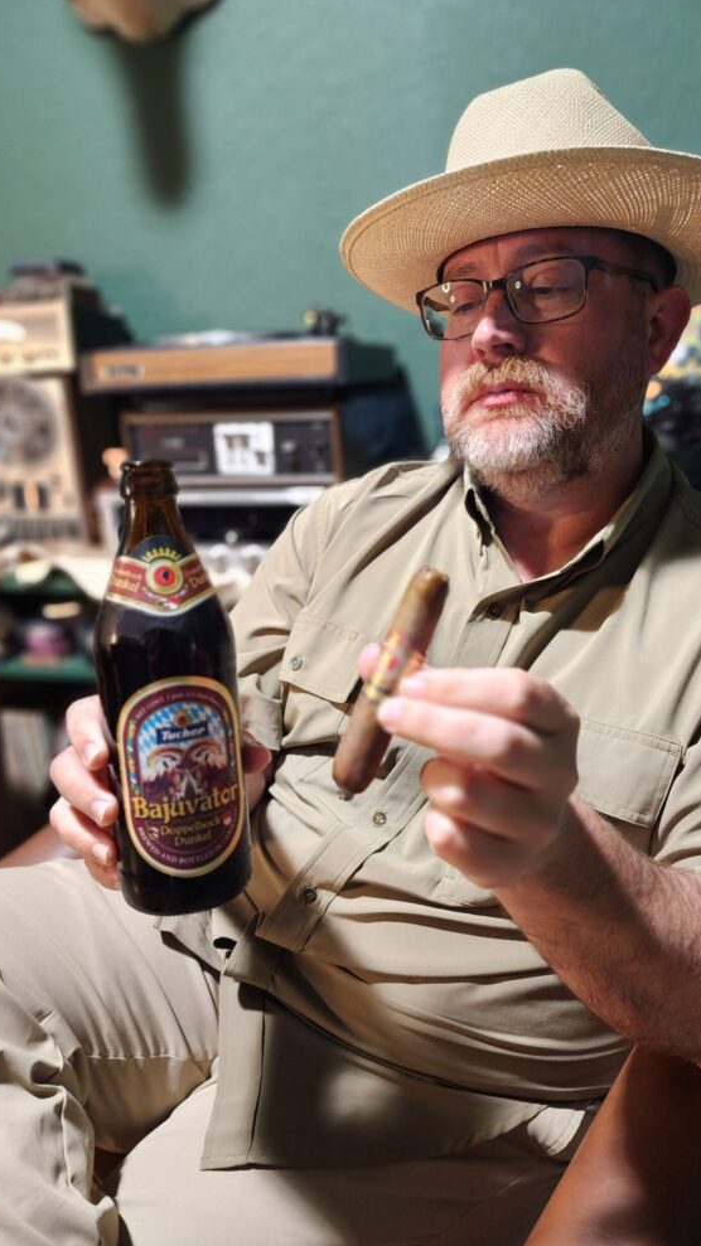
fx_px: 860
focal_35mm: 26
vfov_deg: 71.9
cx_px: 387
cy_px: 634
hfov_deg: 44.3
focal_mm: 6.4
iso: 400
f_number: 1.8
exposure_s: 1/12
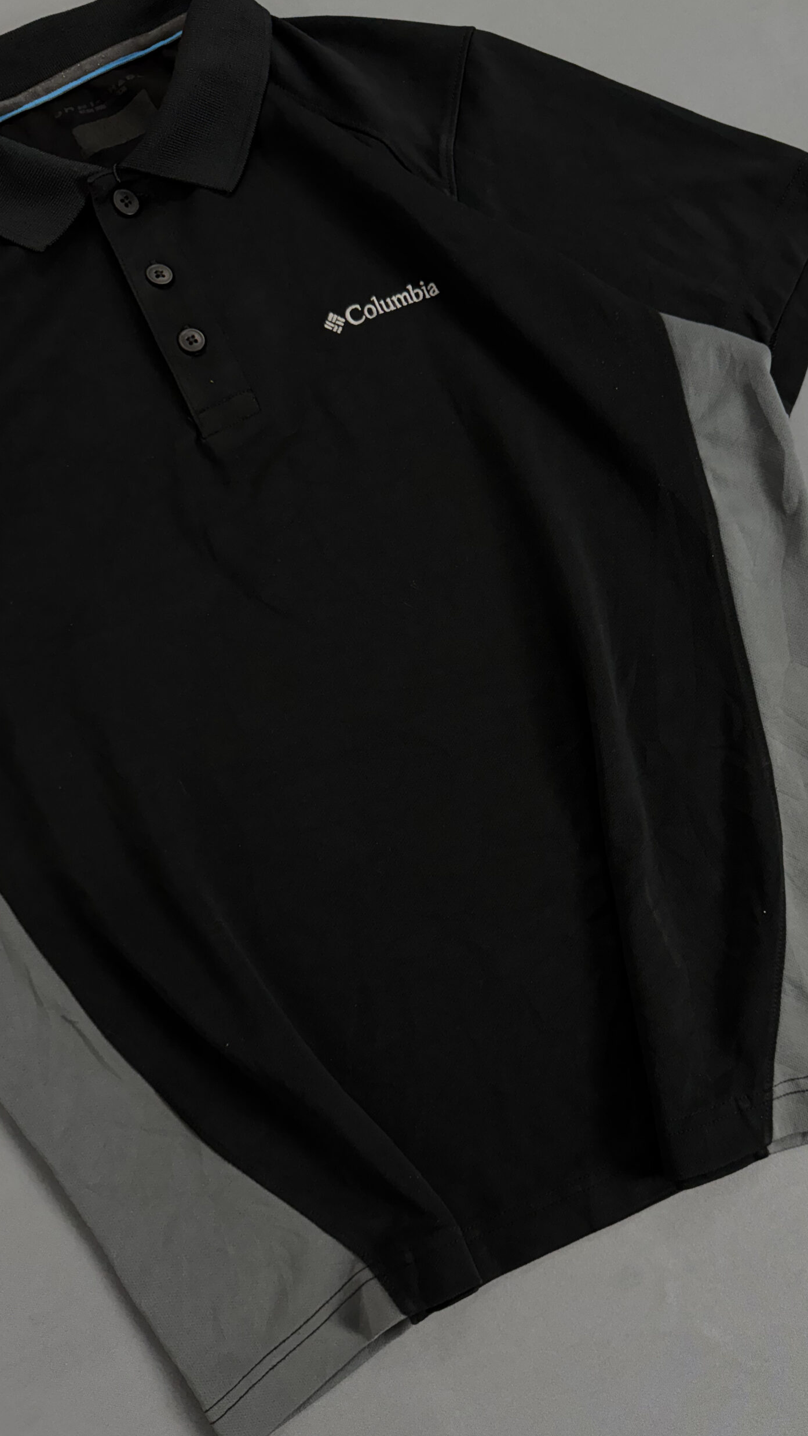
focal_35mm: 27
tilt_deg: -82.8
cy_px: 735
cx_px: 529
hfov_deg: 42.4
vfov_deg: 69.8
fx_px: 1028
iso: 200
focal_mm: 6.76
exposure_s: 1/120
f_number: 1.78
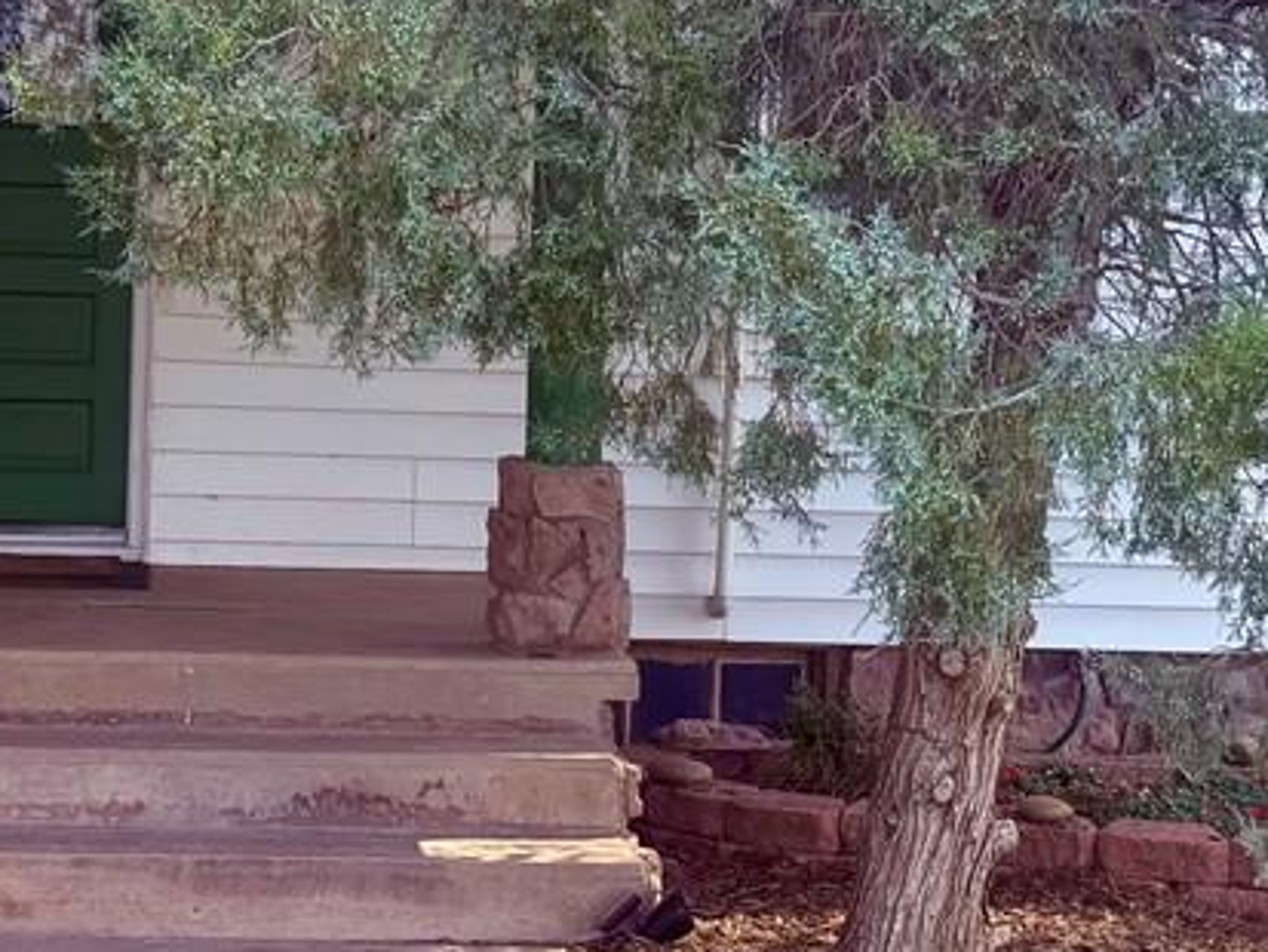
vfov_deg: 15.9
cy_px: 350
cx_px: 267
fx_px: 3408
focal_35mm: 93
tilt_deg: -2.6
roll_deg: -1.1
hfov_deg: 20.9
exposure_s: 1/1156
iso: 80
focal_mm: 6.76
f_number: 1.78
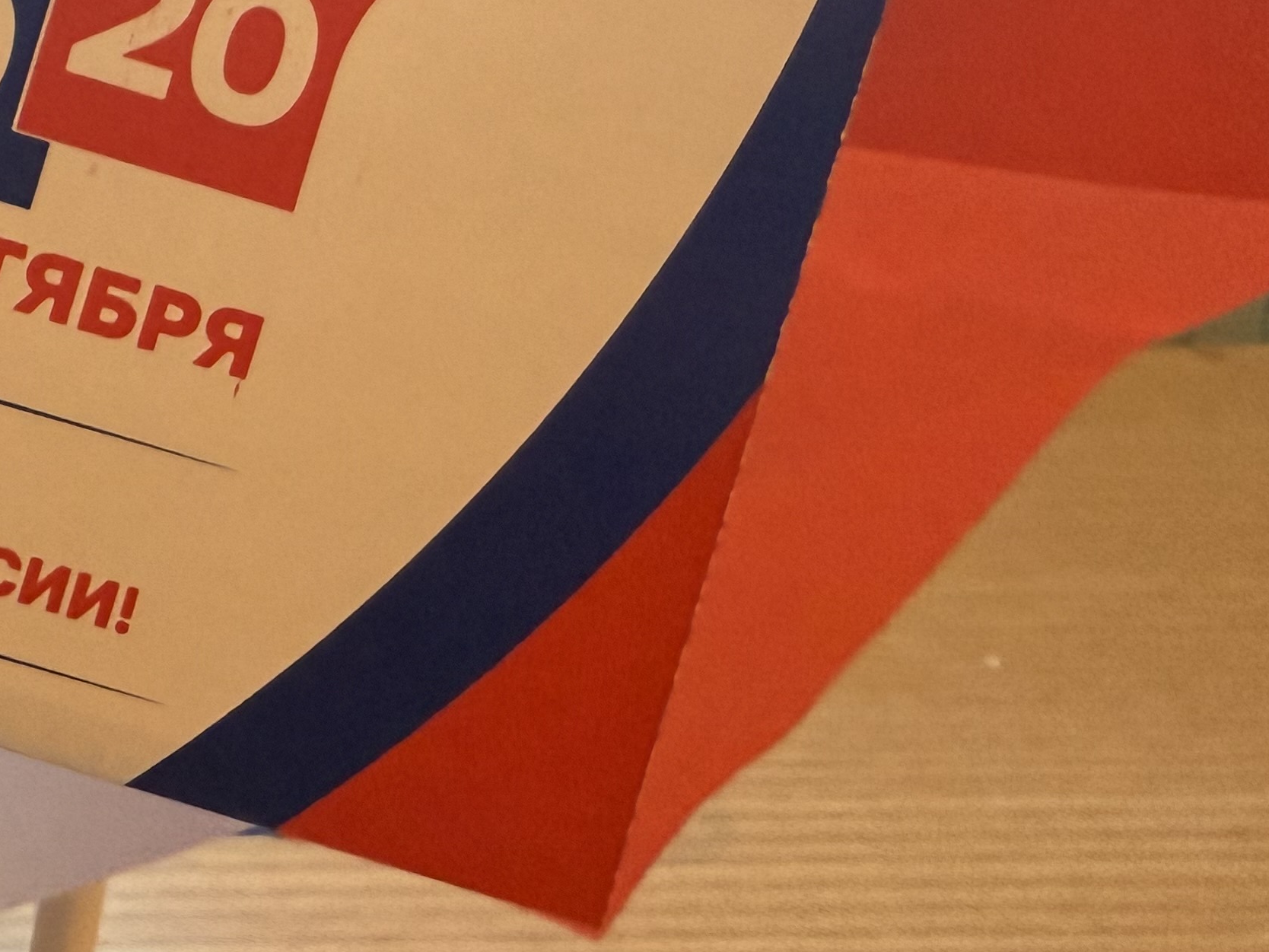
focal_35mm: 58
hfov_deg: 29.9
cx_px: -123
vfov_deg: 24.3
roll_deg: -1.3
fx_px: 2126
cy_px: 41
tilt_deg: -10.9
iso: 400
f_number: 2.2
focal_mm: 2.22
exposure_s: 1/50
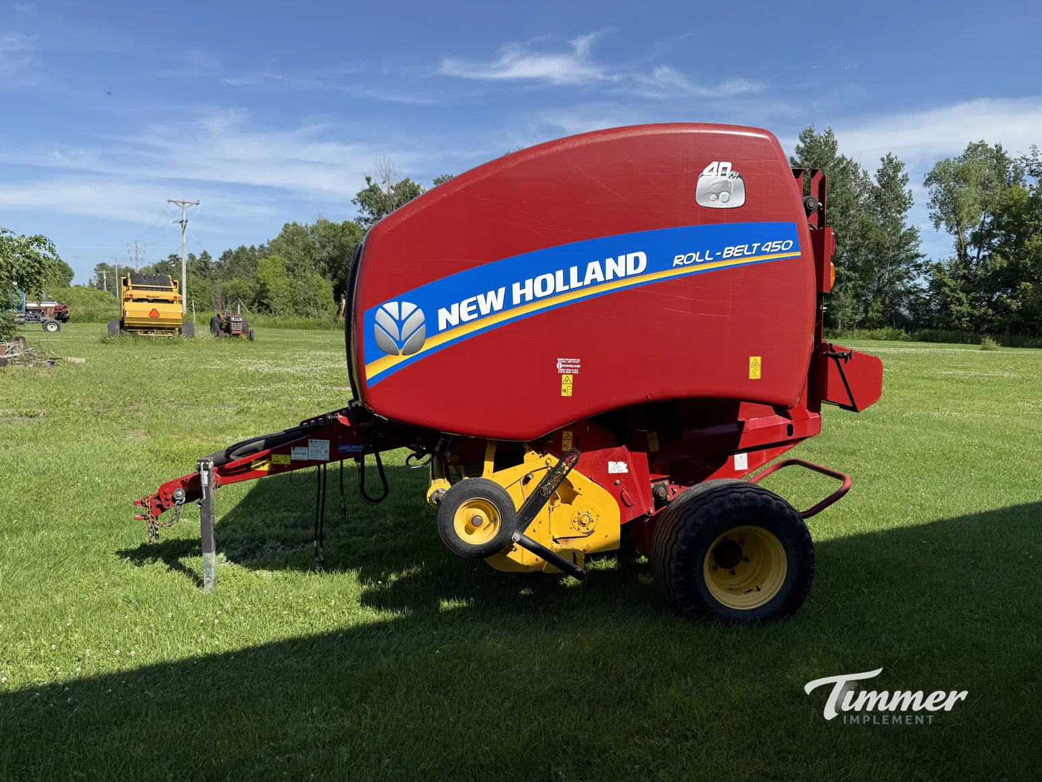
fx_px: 753
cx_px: 508
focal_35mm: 25
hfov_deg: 69.4
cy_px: 401
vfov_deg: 54.9
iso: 80
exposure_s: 1/3584
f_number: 1.78
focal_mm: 6.76
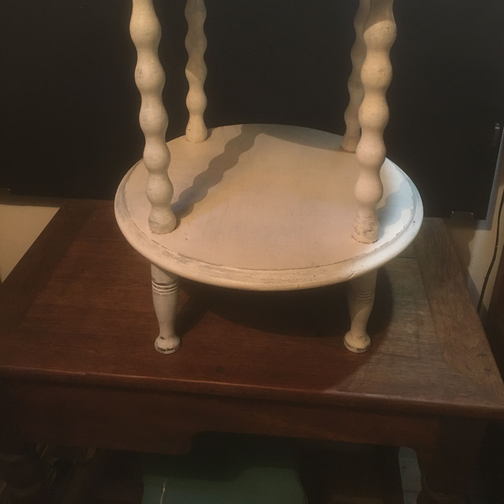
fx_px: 577
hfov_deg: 47.2
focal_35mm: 35
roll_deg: -0.7
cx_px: 258
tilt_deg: -26.6
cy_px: 160
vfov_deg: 46.3
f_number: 2.2
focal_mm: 4.15
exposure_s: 1/20
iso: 200
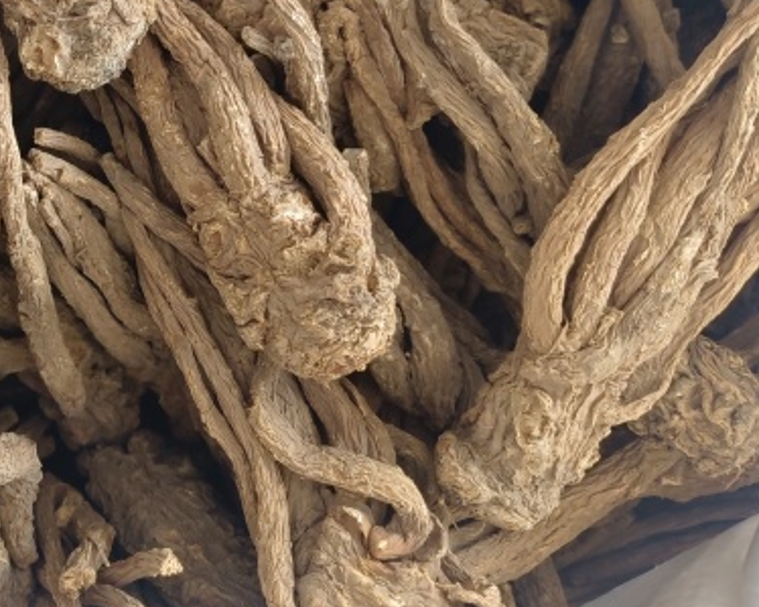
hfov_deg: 35.3
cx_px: 6
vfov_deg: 30.7
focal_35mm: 48
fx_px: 1078
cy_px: 126
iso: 263
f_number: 1.88
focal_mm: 5.5
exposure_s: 1/100
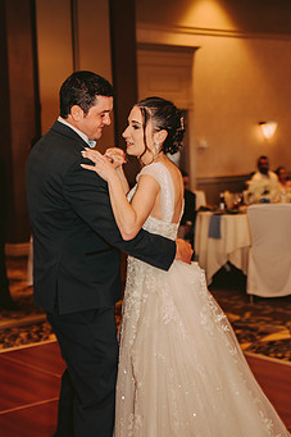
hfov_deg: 20.6
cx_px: 132
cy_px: 183
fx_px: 801
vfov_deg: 30.5
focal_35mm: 66
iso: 500
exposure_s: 1/60
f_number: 2.8
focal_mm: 50
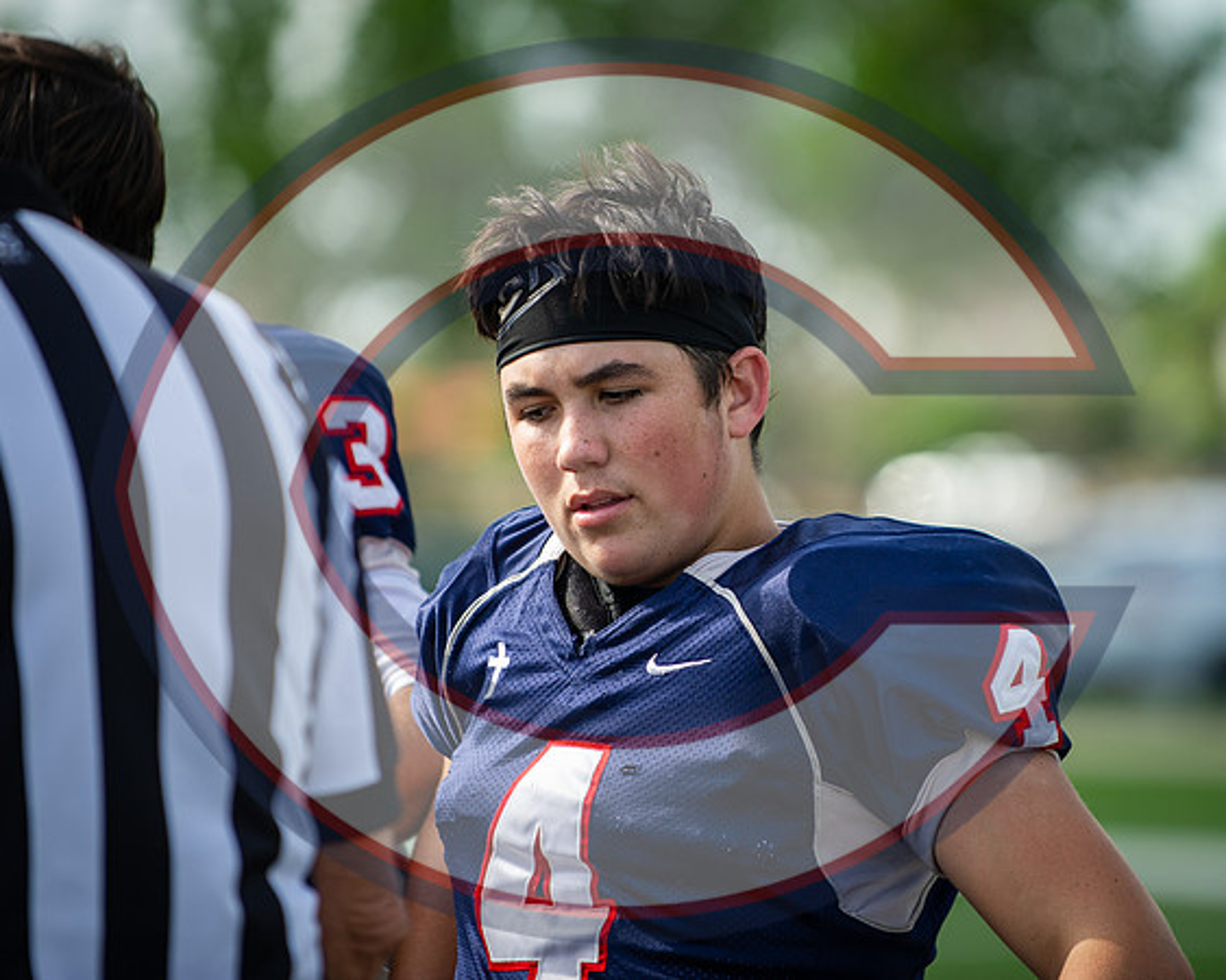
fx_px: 9460
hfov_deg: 7.4
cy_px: 413
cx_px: 684
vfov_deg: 5.9
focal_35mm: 261
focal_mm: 200
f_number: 2.8
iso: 200
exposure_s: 1/1000
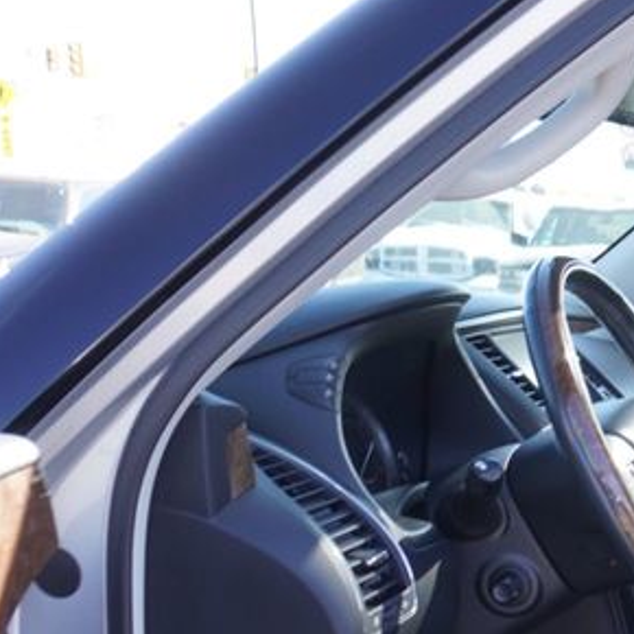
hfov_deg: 21.7
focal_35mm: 72
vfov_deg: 23.1
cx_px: 818
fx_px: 1492
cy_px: 617
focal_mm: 16
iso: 100
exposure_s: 1/60
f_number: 4
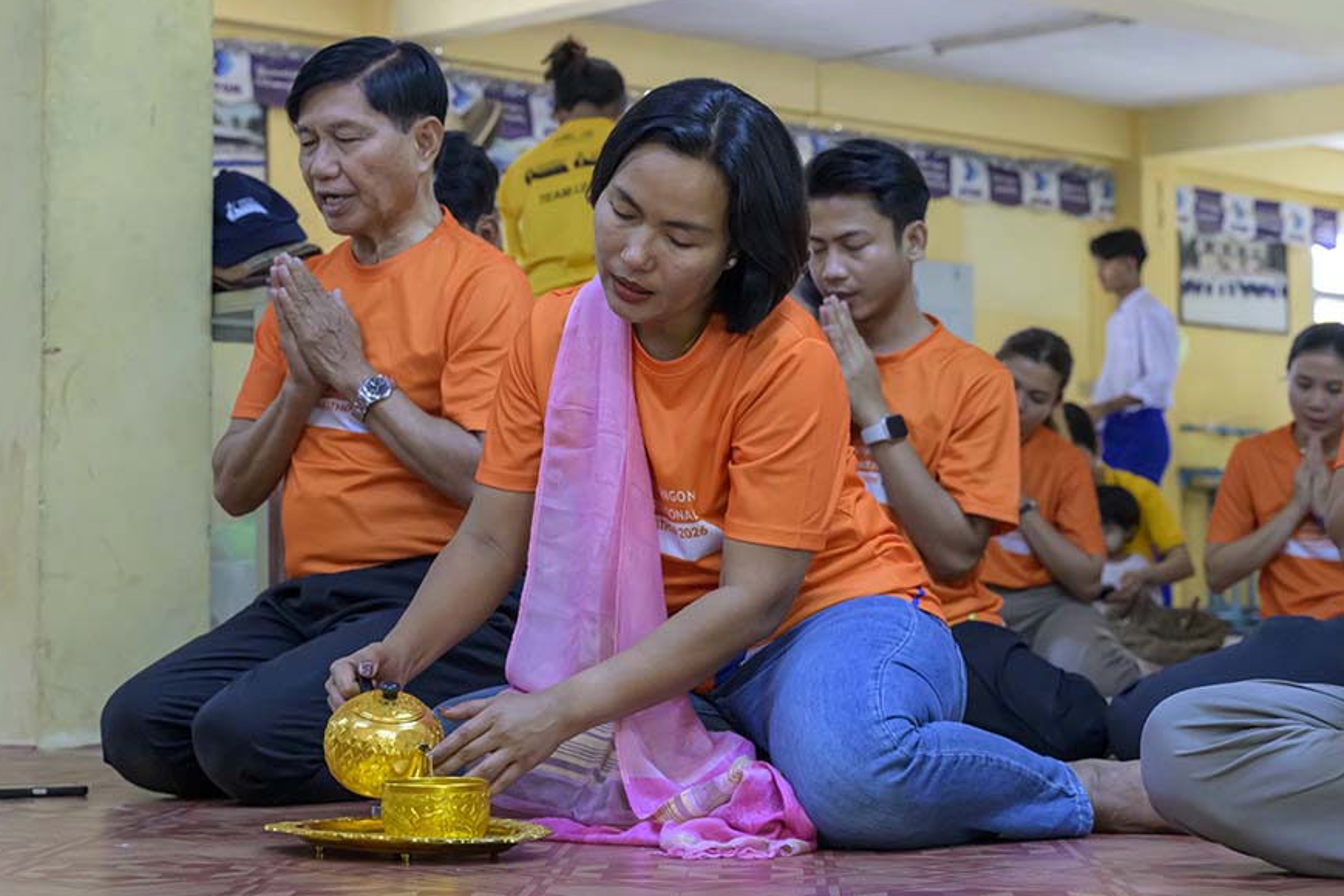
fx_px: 2389
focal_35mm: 64
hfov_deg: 31.4
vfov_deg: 21.2
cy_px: 423
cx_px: 632
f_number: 6.3
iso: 7200
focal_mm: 58
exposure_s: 1/200
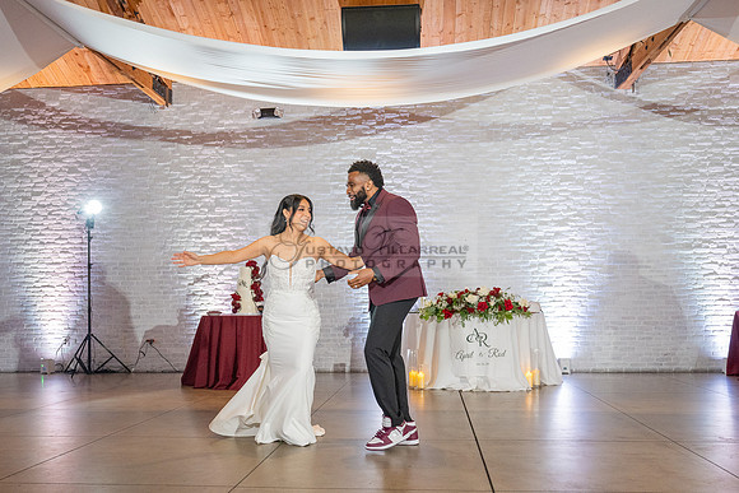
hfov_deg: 54.9
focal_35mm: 35
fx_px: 711
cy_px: 297
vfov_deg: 38.1
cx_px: 368
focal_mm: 28
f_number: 2.8
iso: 2000
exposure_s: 1/200
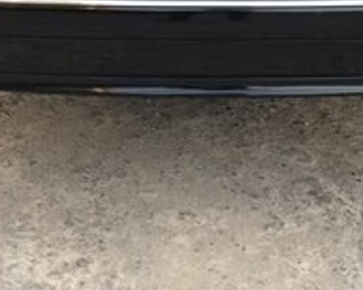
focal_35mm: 97
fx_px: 1041
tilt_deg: -20.7
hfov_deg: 19.8
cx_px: 175
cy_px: -106
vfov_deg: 15.0
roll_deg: +2.6
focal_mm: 4.15
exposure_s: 1/100
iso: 40
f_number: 2.2
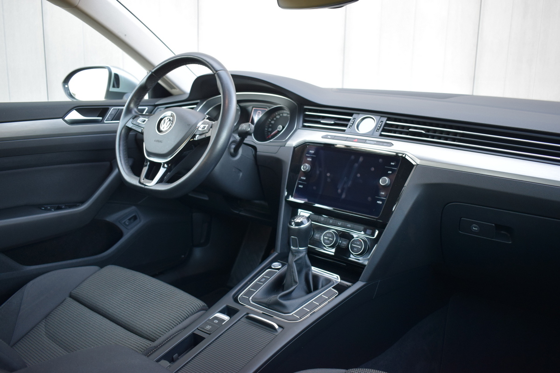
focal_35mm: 32
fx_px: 490
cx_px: 280
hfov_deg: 59.5
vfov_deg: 41.7
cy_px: 186
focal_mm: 21
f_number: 4
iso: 560
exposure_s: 1/60
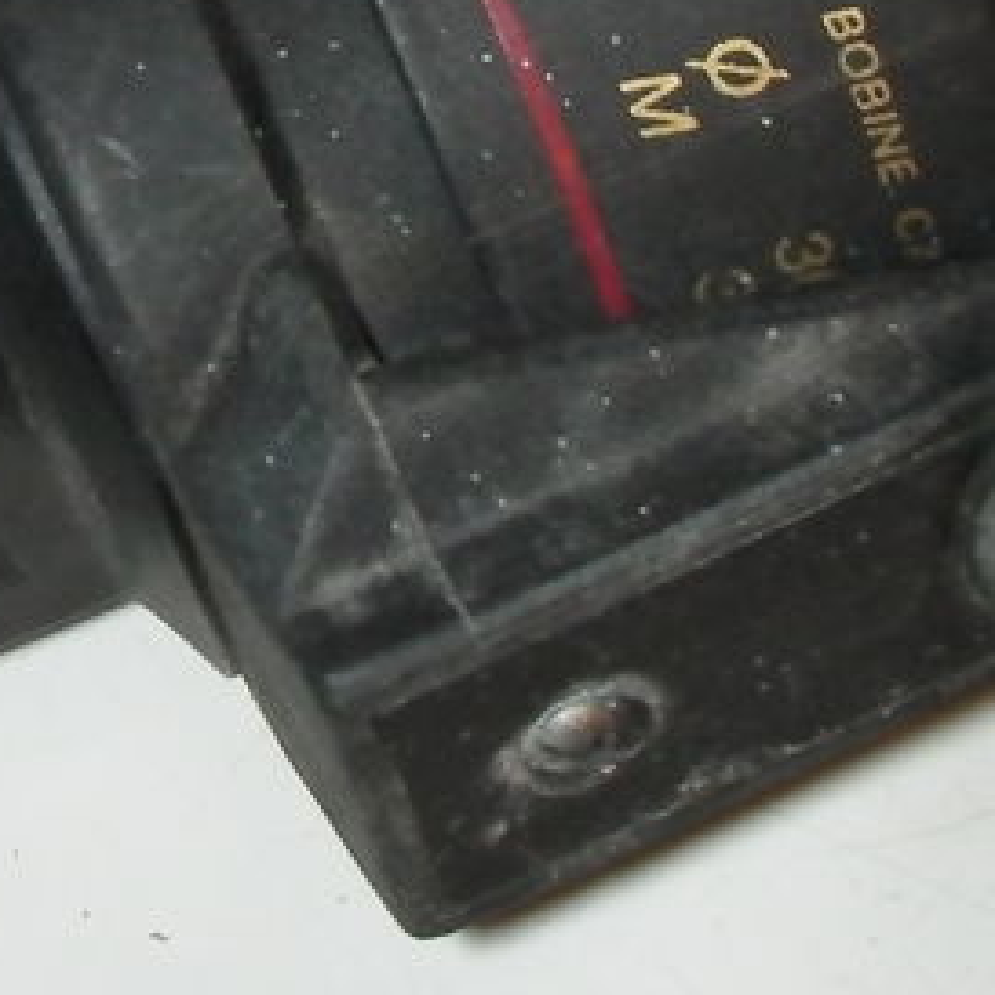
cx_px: 18
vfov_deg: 13.9
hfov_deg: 14.0
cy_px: -29
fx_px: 4000
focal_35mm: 123
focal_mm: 6.3
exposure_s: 1/30
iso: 200
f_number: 5.6
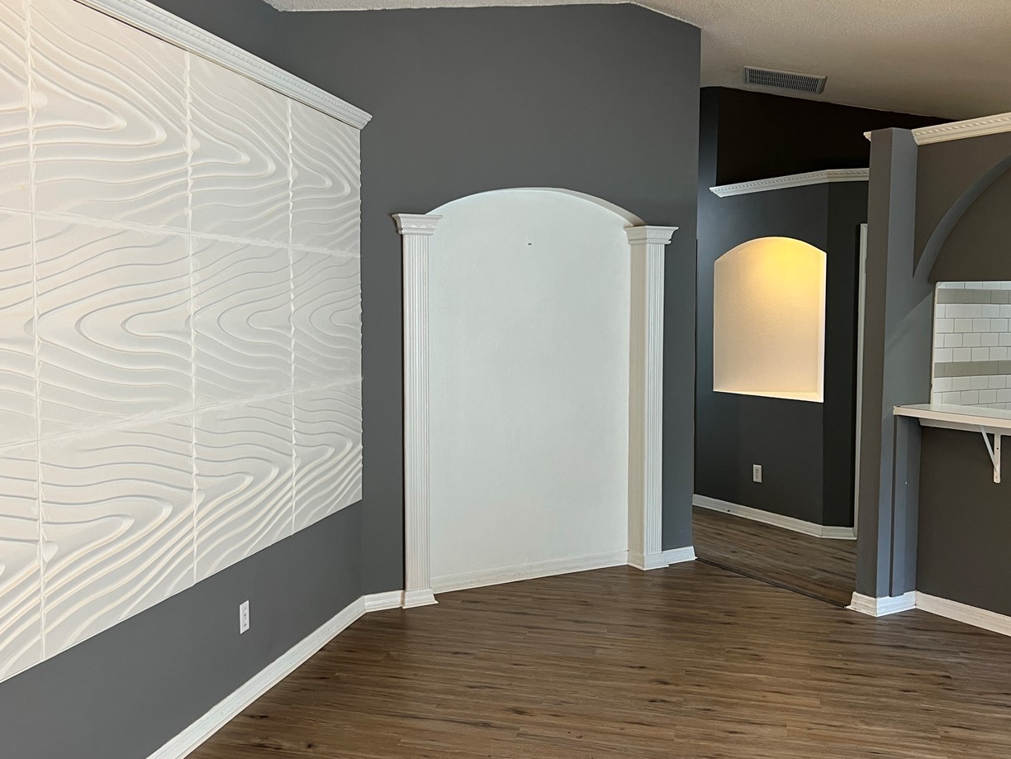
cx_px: 452
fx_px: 993
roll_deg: +0.3
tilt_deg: -2.2
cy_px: 360
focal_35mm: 34
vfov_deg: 41.8
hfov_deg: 53.9
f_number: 1.5
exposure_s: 1/60
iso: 80
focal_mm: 5.7
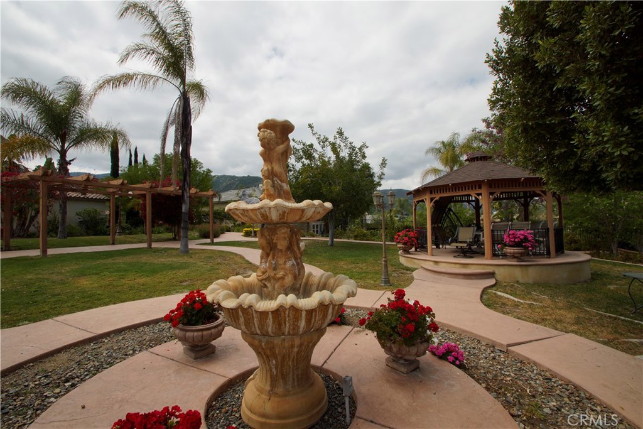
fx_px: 268
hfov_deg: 100.4
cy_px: 214
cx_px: 322
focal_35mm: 15
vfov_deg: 77.3
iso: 100
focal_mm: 10
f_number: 10
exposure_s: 1/200
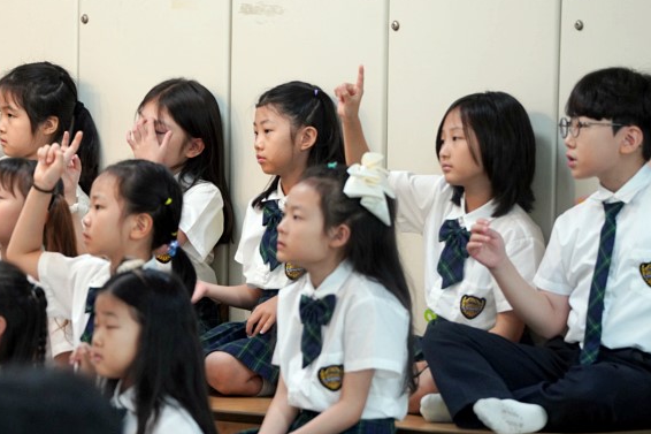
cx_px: 158
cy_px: 227
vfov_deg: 4.3
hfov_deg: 6.5
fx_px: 5748
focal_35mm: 318
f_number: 4
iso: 1600
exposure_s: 1/250
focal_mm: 200
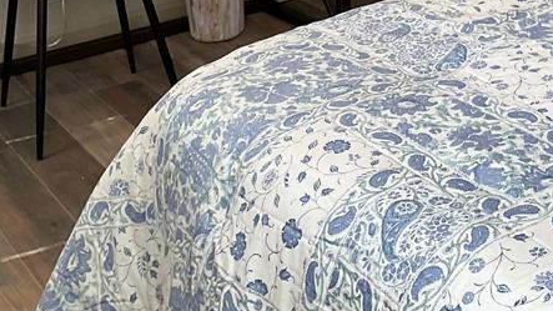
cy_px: -126
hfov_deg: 28.2
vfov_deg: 15.5
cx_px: 458
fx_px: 1070
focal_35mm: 73
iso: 64
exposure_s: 1/120
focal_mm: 3
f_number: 1.8
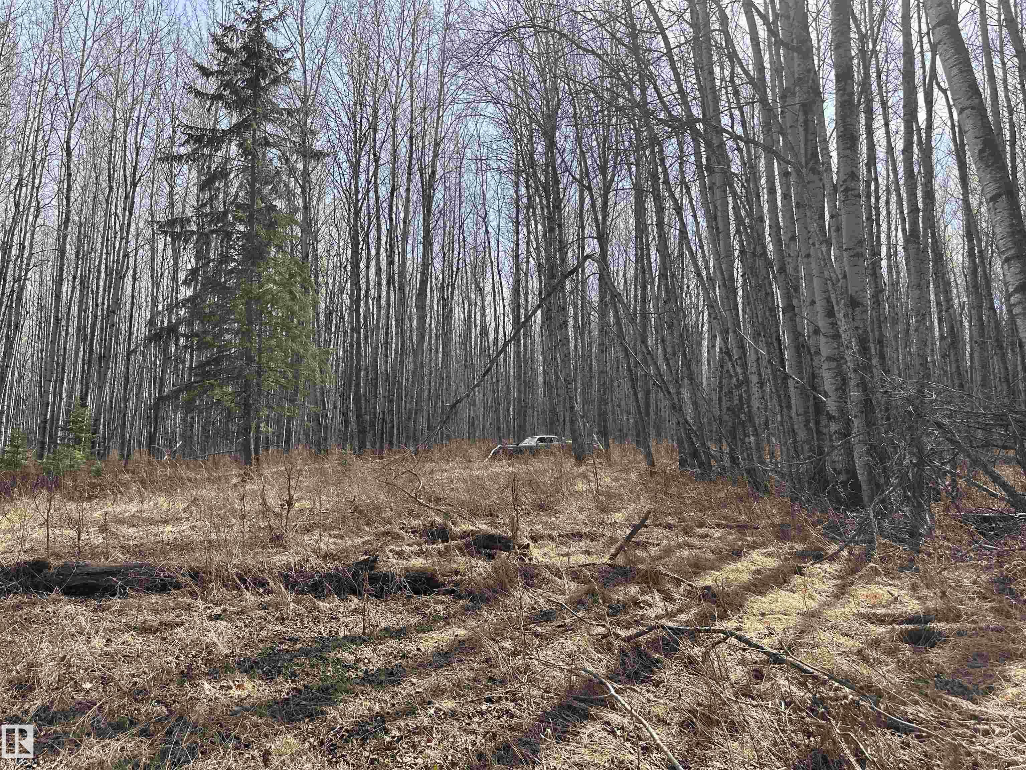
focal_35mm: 24
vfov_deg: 56.8
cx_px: 513
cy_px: 385
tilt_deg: +4.9
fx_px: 711
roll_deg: +0.0
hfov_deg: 71.6
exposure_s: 1/1880
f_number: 1.78
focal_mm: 6.86
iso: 80
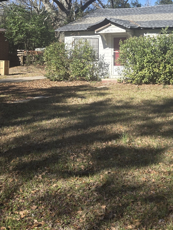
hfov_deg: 28.0
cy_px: 68
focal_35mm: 50
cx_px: 156
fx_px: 333
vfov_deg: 37.6
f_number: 1.8
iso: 25
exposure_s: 1/939
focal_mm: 5.4
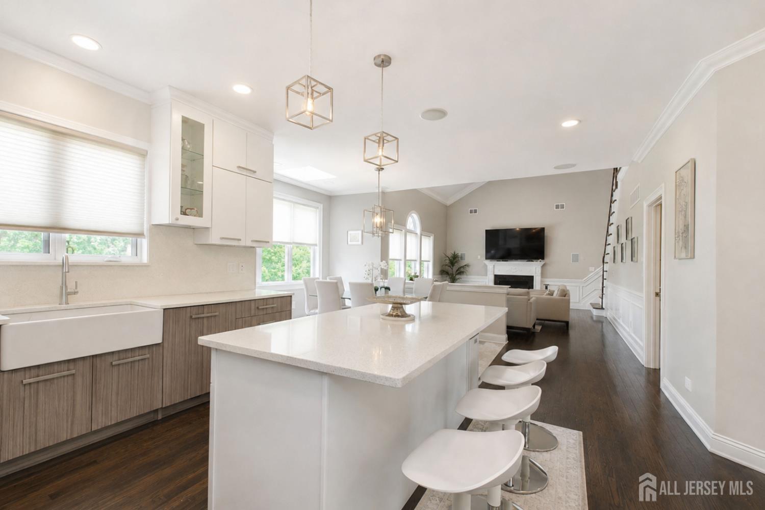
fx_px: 319
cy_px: 255
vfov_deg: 77.3
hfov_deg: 100.4
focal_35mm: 15
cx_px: 382
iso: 1600
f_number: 9
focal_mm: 10
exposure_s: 1/100
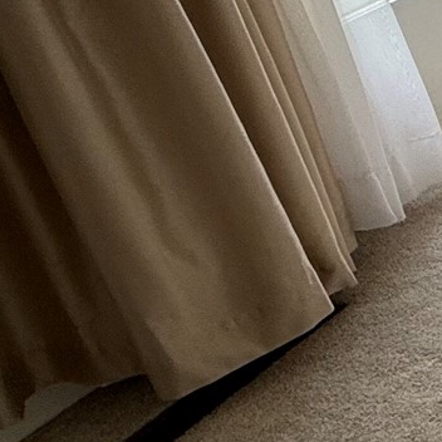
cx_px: 1192
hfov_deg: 13.1
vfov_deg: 23.1
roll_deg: +0.1
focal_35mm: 72
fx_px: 1040
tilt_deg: -20.4
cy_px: 9
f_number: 2.2
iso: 50
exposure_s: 1/99
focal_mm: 2.22
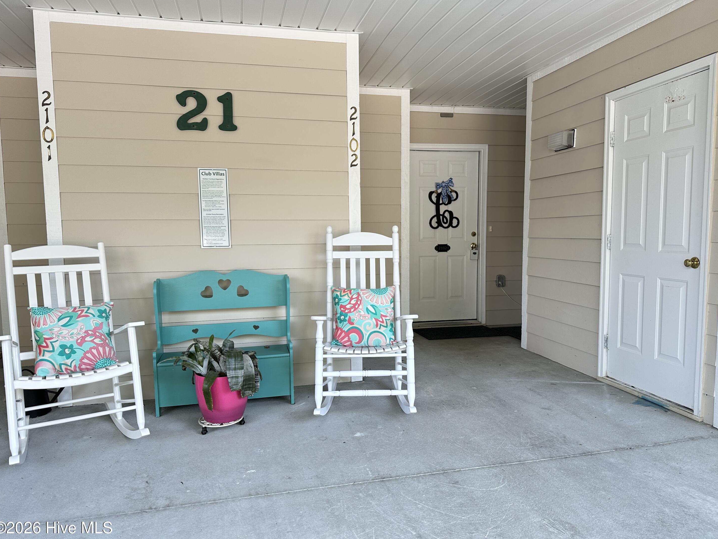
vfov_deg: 54.9
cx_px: 367
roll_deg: +0.5
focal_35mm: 25
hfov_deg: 69.4
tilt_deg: -4.8
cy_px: 273
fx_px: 519
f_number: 1.78
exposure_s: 1/121
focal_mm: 6.86
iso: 80
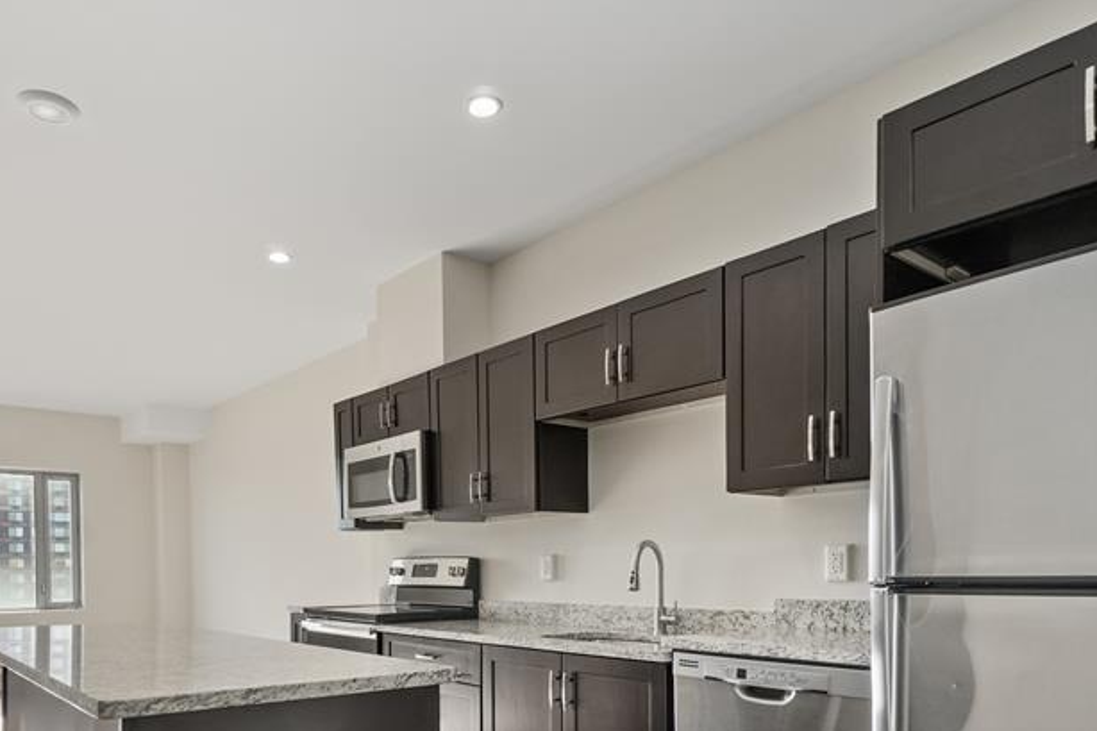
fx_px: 762
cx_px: 470
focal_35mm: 25
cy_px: 579
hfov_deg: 71.1
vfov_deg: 48.5
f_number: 8
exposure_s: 1/60
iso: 1600
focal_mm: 10
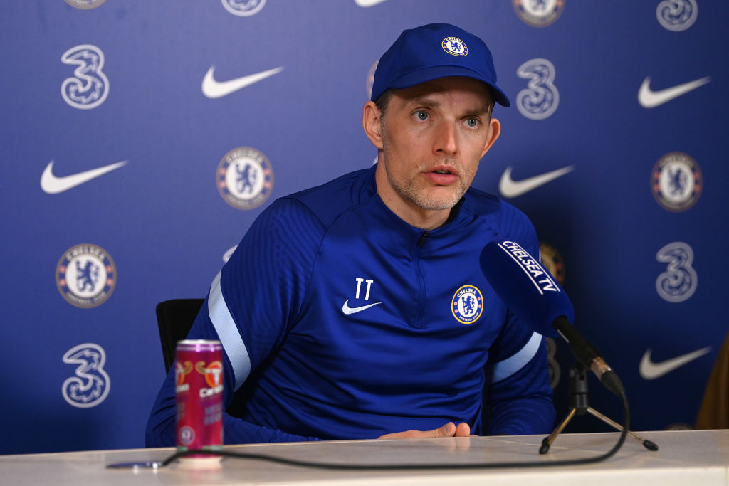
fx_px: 2349
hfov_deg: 17.6
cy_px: 243
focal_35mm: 116
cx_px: 364
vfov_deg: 11.8
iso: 3200
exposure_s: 1/500
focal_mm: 116
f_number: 2.8
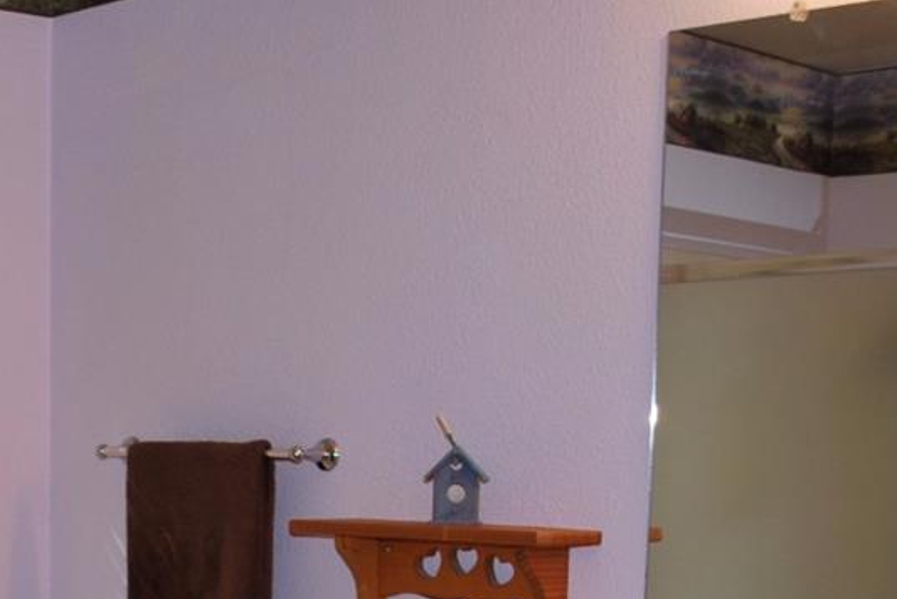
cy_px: 817
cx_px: 210
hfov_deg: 26.3
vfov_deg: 16.8
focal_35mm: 76
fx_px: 1895
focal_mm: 18
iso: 200
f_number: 3.5
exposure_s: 1/60
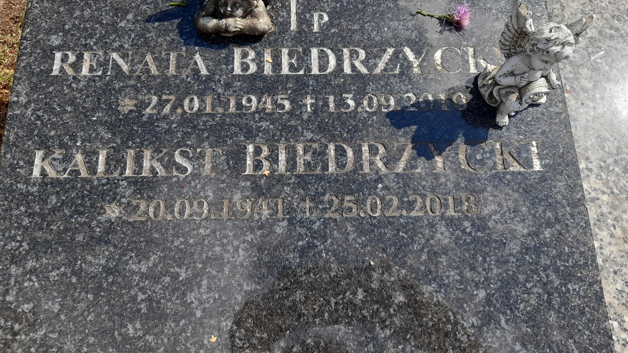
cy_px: 122
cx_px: 315
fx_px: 466
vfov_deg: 41.0
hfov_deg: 67.9
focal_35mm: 28
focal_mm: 4.6
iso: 20
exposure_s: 1/422
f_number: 2
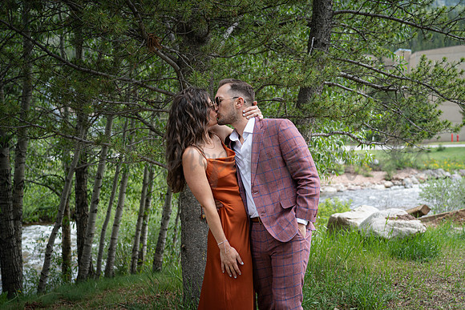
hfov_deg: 44.5
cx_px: 232
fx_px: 568
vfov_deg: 30.5
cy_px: 155
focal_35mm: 44
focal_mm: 44
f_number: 4
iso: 400
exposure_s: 1/640
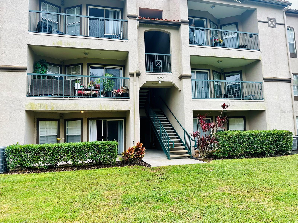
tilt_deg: +6.4
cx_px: 149
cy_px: 112
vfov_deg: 56.8
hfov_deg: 71.6
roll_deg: +0.8
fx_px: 207
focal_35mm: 24
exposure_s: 1/543
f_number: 1.78
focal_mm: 6.86
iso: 80
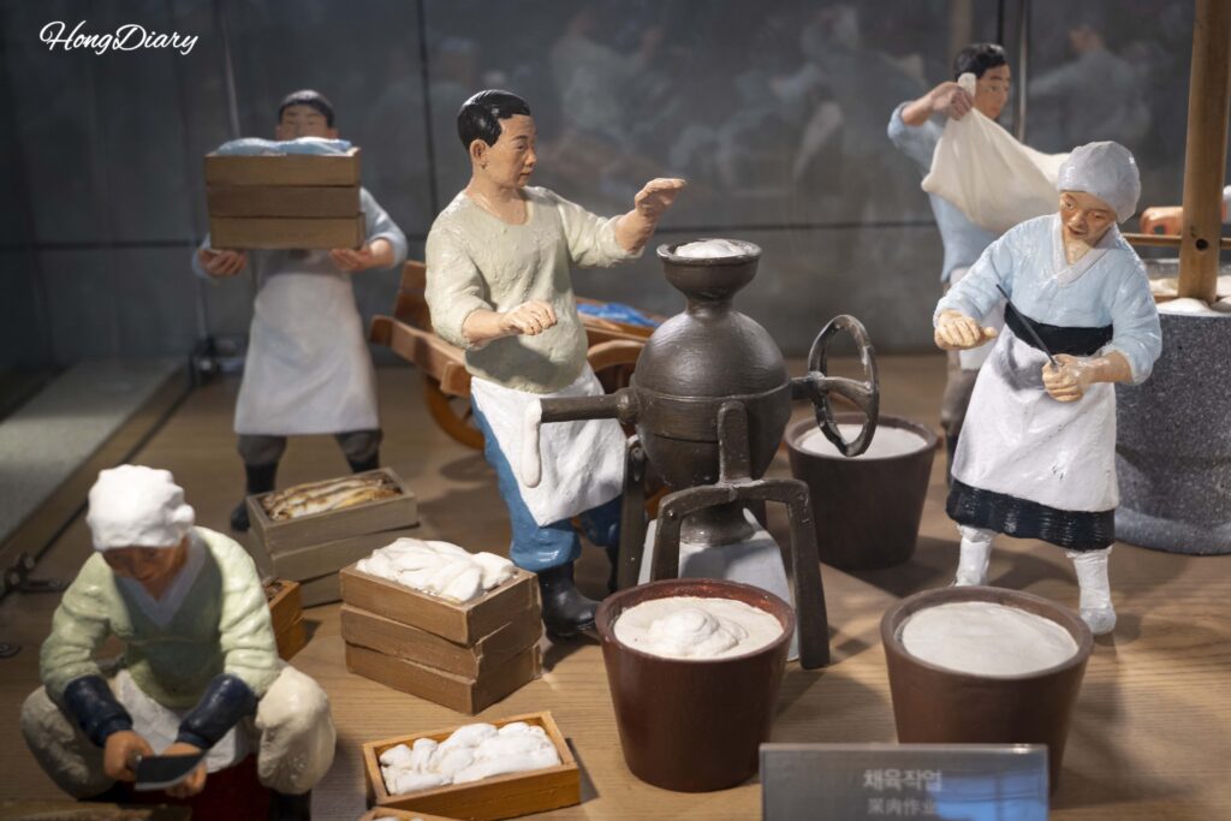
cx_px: 616
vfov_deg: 30.5
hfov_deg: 44.5
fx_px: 1505
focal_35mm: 44
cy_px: 410
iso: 1000
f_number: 5.6
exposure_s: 1/160
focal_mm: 44
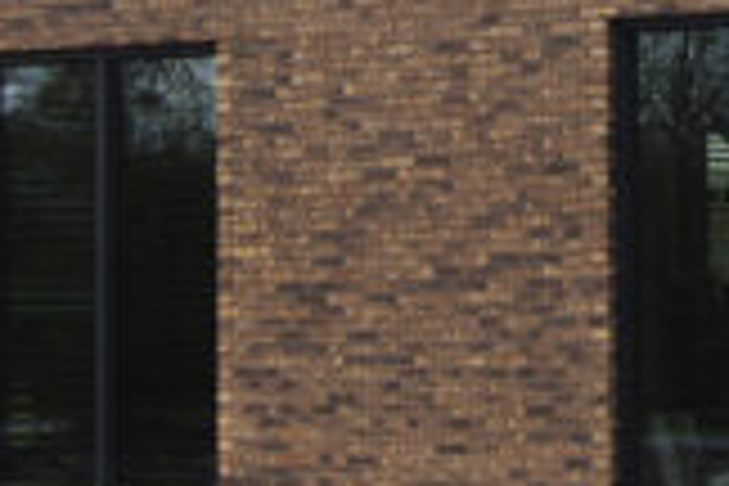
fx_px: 3462
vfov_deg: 7.9
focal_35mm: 171
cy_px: -196
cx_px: 778
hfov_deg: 11.9
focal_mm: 24
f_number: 10
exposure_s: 1/160
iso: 100
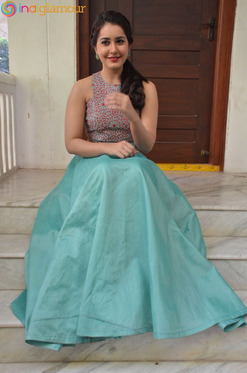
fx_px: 434
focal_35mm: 42
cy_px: 186
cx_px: 124
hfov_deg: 31.7
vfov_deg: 46.5
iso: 2000
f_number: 8
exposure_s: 1/125
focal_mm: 28
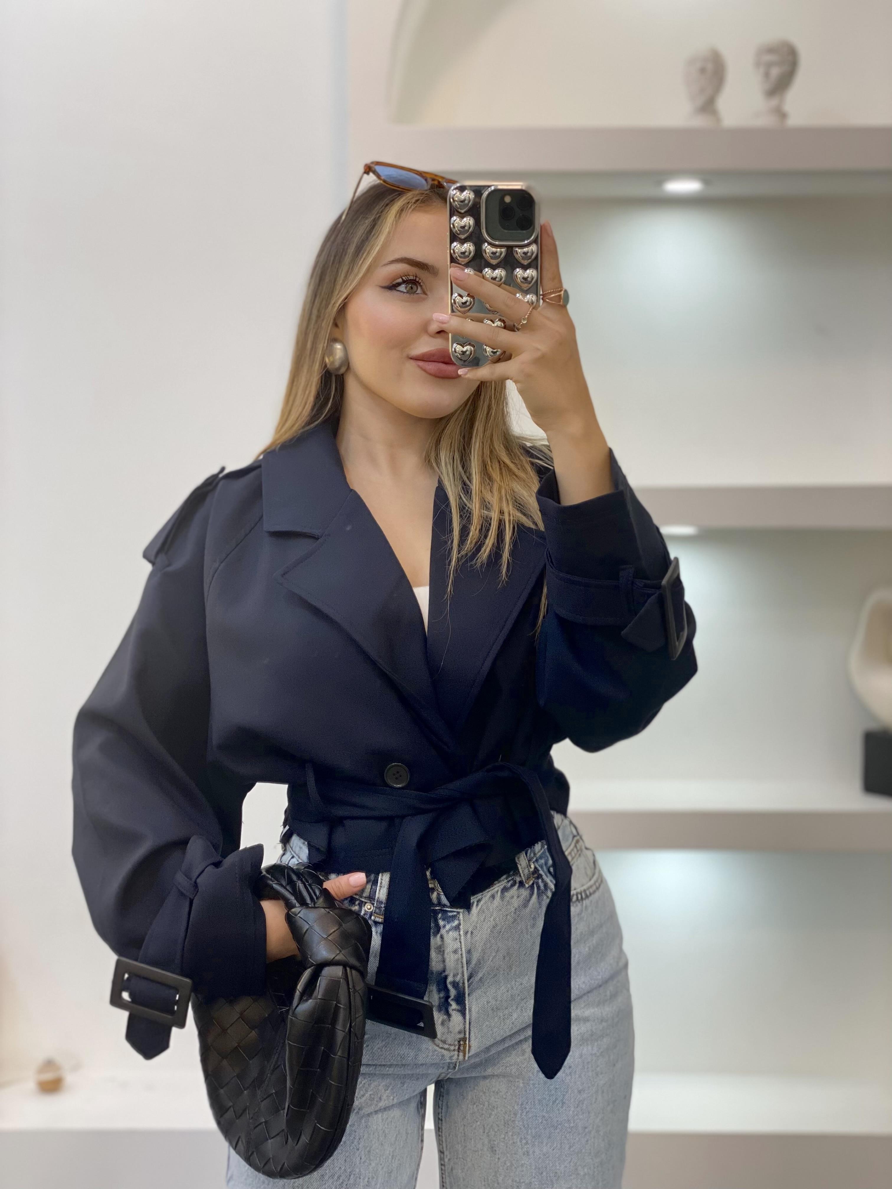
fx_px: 1787
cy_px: 594
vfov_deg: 36.8
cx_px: 446
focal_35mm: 52
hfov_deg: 28.0
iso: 80
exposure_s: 1/100
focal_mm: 6
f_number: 2
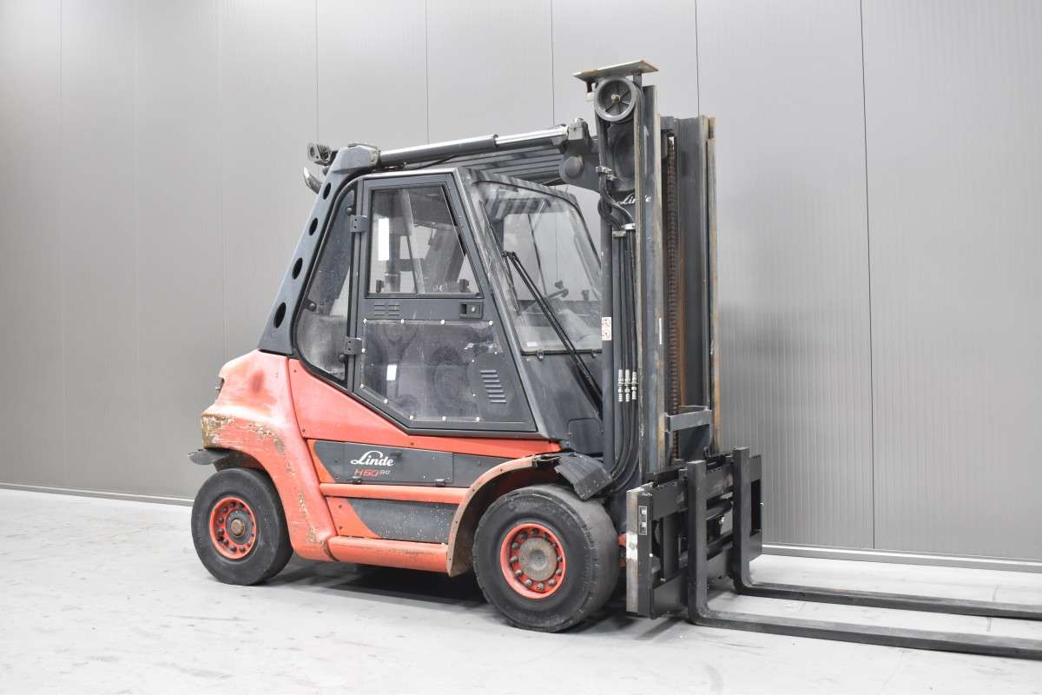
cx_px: 521
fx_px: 1042
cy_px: 348
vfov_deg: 36.9
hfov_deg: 53.1
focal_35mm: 36
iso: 1600
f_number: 5
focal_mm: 24
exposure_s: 1/20
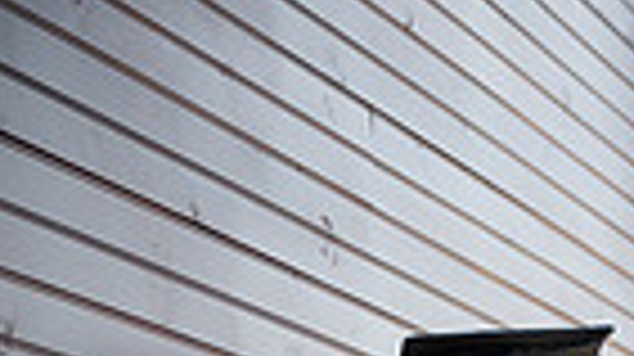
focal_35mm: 191
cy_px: 960
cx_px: 596
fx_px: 3208
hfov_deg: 11.2
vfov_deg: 6.0
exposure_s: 1/200
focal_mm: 57
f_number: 2.8
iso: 50
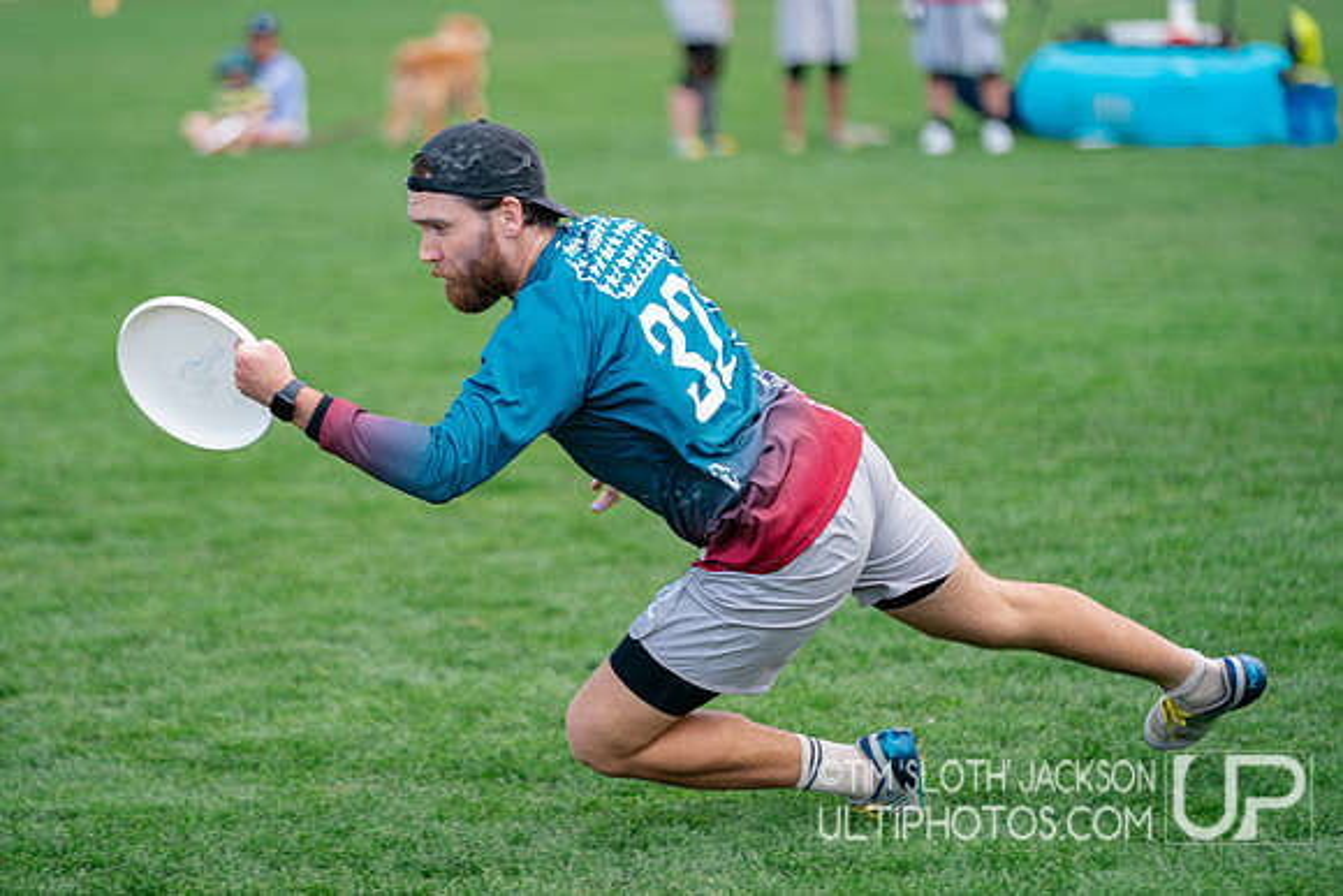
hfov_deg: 9.1
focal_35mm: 226
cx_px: 590
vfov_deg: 6.1
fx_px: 8421
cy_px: 465
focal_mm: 168
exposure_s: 1/1600
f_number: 2.8
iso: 250
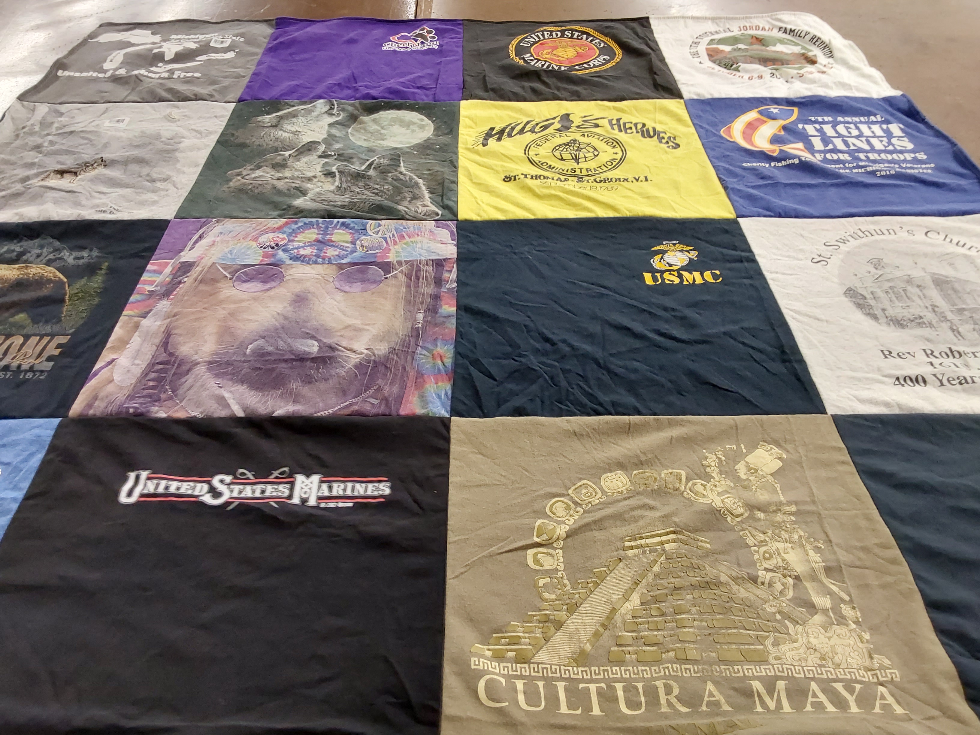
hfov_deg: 63.4
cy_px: 368
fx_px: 793
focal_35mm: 28
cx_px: 490
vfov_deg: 49.7
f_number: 1.9
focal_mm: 2.91
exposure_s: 1/50
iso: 160
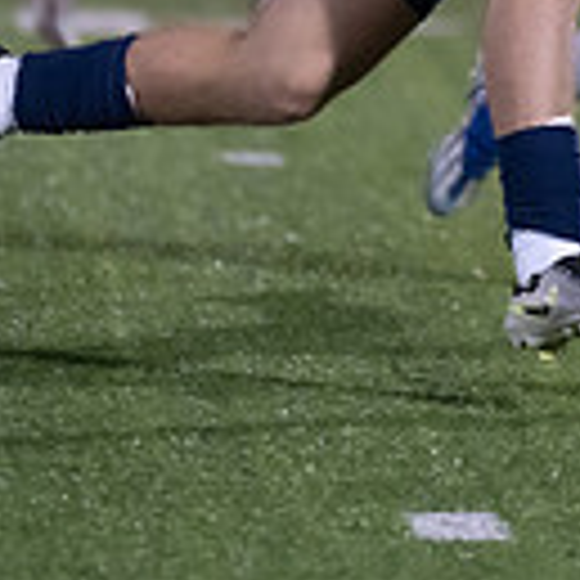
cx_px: 578
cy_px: -95
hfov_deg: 1.5
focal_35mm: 1171
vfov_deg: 1.5
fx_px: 22198
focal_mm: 200
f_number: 2.8
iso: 2500
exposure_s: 1/1000
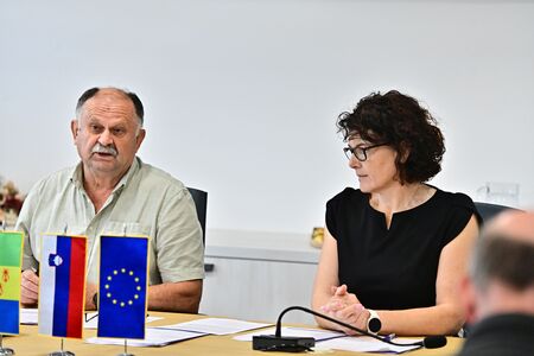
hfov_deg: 12.1
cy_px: 178
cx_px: 267
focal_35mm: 170
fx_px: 2521
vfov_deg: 8.1
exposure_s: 1/160
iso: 3200
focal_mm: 170
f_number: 4
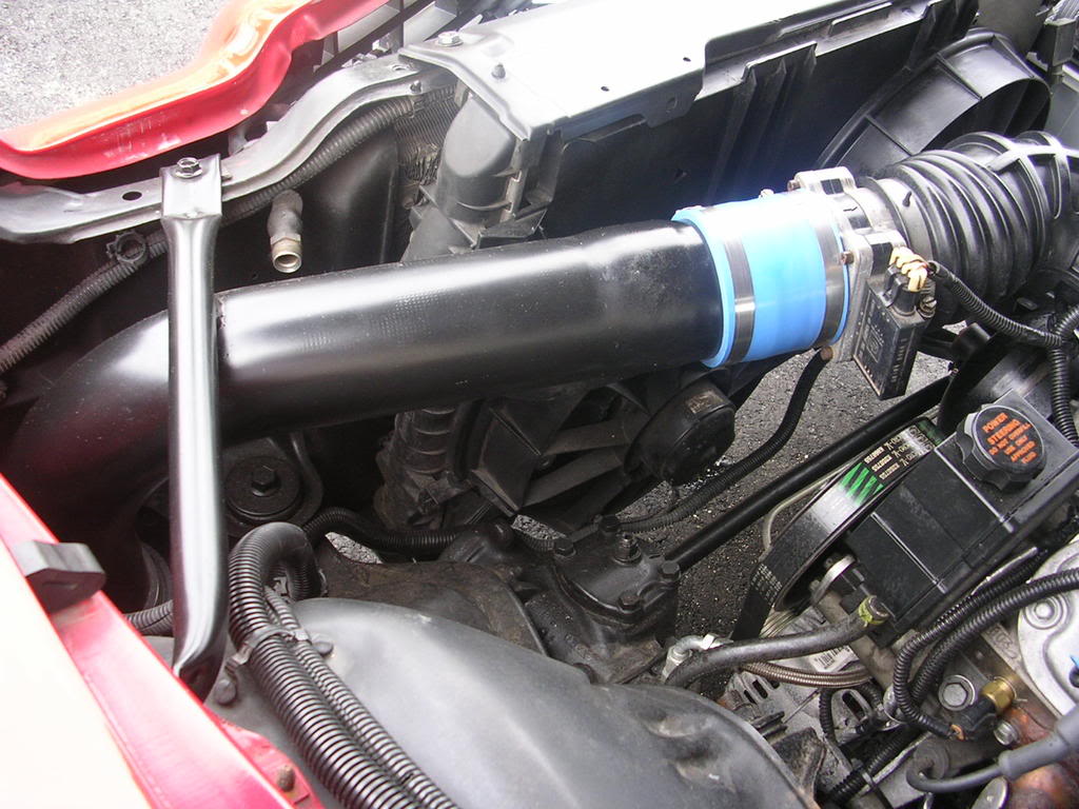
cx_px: 540
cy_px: 404
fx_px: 1184
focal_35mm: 38
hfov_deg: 49.0
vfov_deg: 37.7
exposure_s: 1/42.6
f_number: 2.8
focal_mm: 5.8
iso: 50
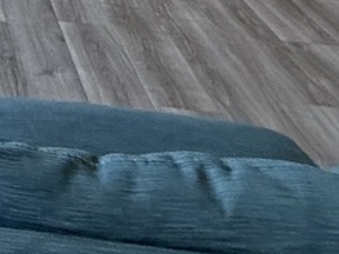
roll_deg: +2.8
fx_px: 802
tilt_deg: -3.3
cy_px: -367
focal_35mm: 82
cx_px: -248
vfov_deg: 13.1
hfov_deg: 19.0
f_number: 2.2
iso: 125
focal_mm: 2.22
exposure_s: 1/99
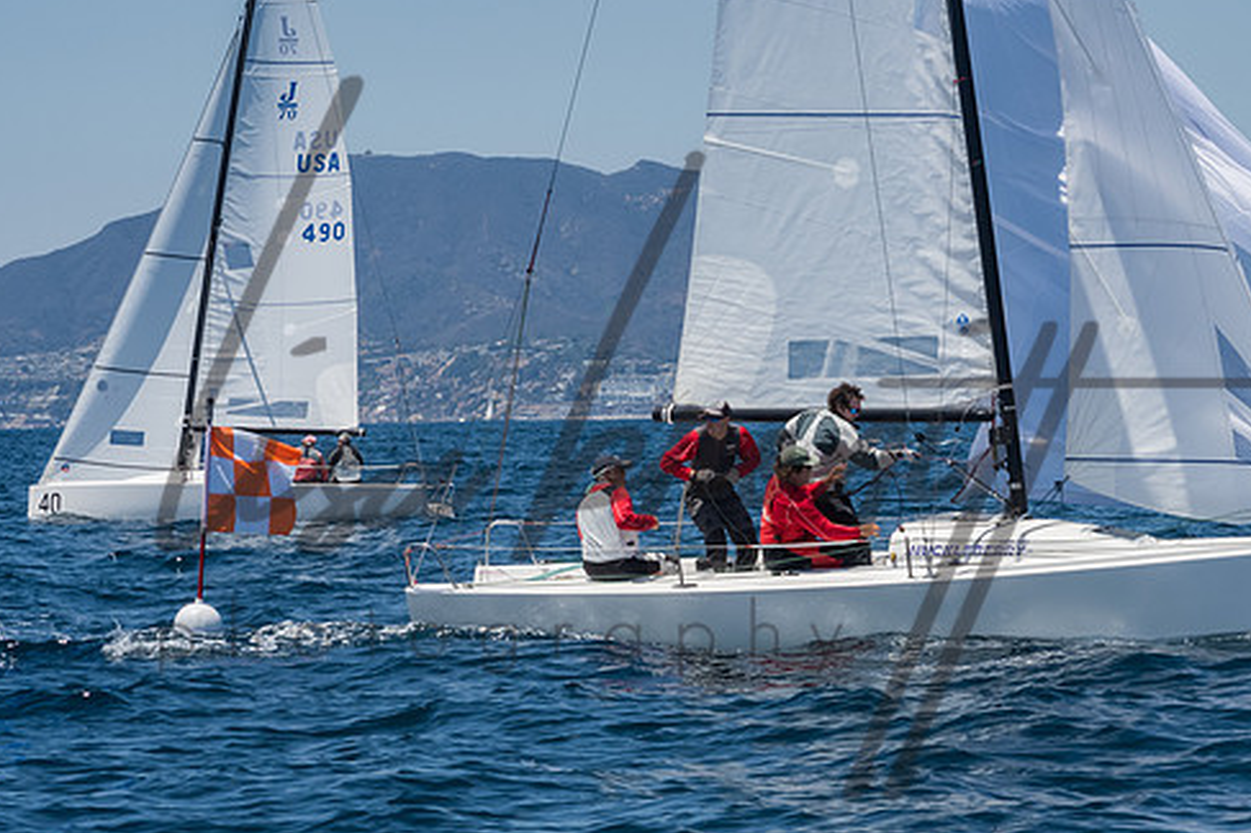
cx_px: 730
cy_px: 442
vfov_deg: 7.3
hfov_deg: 11.0
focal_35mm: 187
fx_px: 6494
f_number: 14
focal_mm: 105
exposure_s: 1/1000
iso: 640
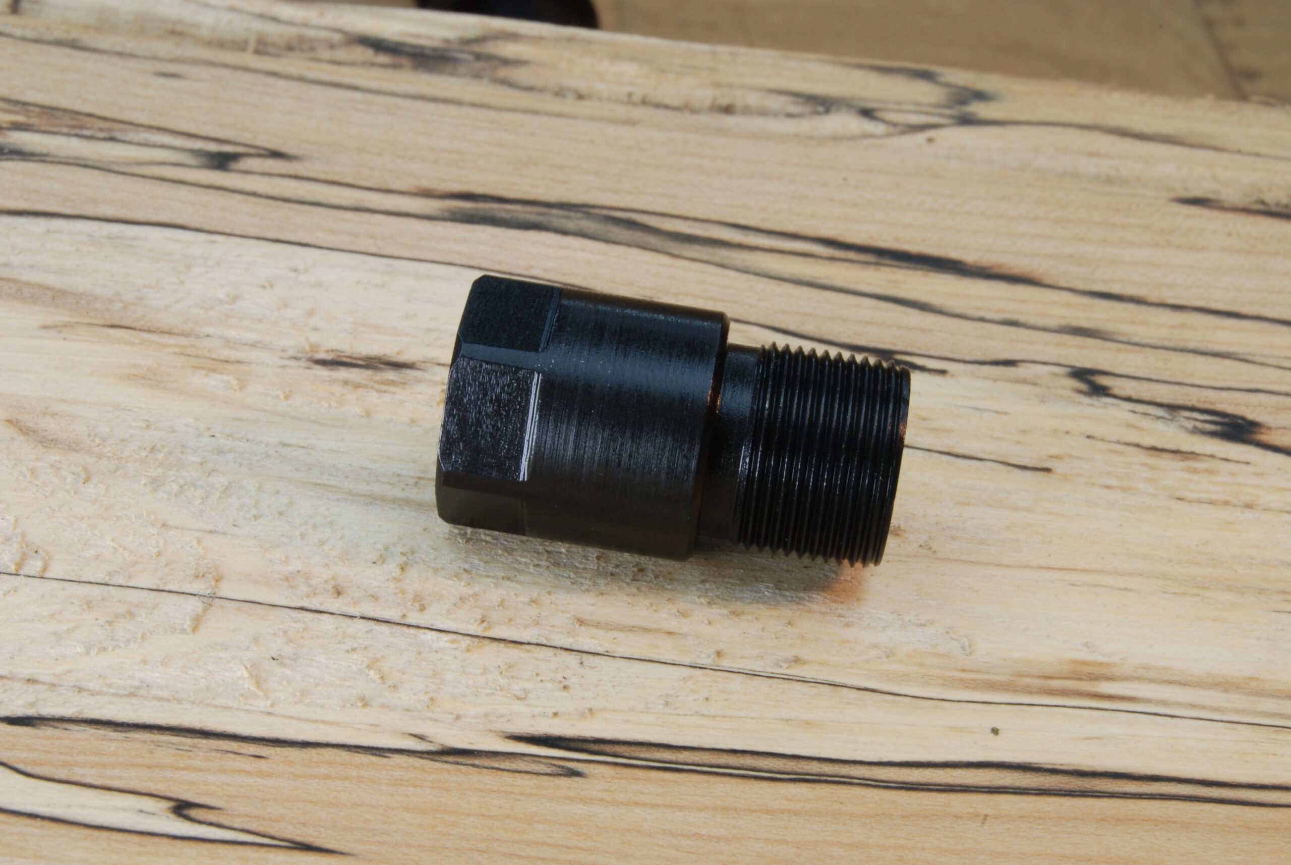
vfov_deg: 16.6
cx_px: 646
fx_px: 2962
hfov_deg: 24.6
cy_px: 432
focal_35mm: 82
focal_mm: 55
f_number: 22
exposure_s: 1/6
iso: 200
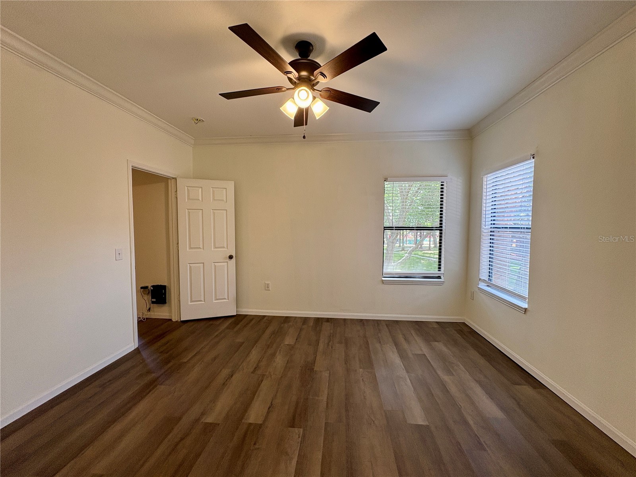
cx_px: 318
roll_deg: +0.4
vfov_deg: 85.7
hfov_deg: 102.1
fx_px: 257
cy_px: 238
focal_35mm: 14
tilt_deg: -2.5
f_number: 2.2
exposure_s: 1/60
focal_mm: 2.22
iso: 125
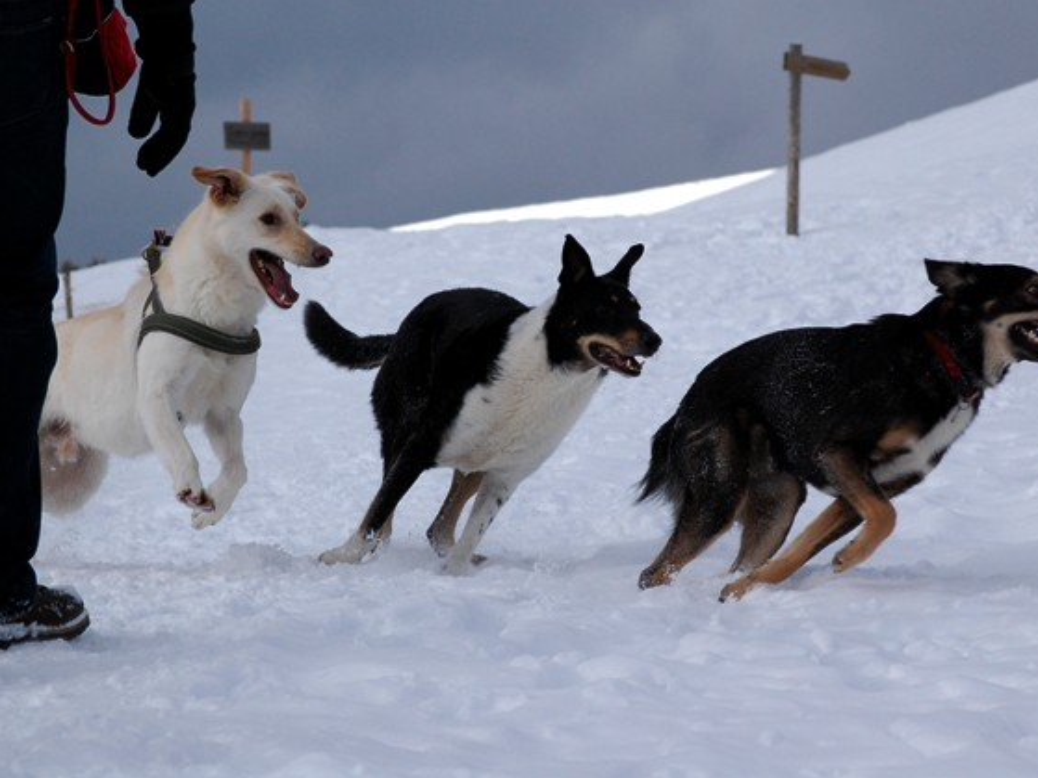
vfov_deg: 8.8
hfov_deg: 11.8
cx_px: 590
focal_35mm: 168
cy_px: 390
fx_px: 5037
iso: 800
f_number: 10
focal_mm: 102
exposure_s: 1/1600
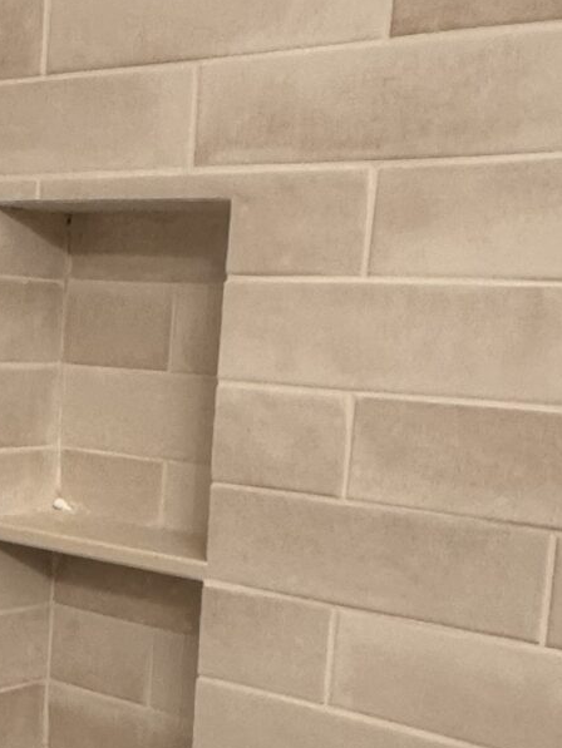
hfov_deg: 23.9
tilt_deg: -10.1
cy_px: 575
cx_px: 83
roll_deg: -3.7
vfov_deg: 31.5
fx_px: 1298
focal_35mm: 60
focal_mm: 2.22
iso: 250
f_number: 2.2
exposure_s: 1/60
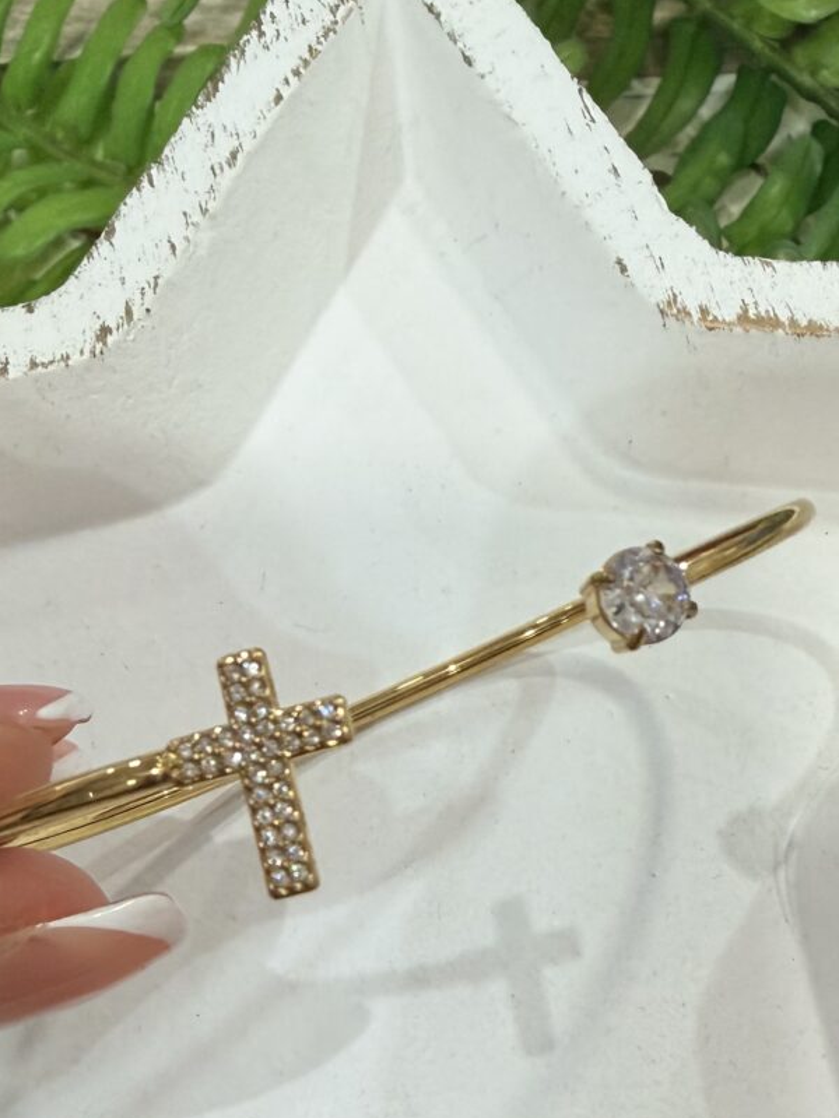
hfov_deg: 32.0
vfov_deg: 41.7
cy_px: 710
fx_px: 1454
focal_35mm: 45
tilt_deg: -60.0
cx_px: 552
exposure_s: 1/100
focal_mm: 2.22
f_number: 2.2
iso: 200
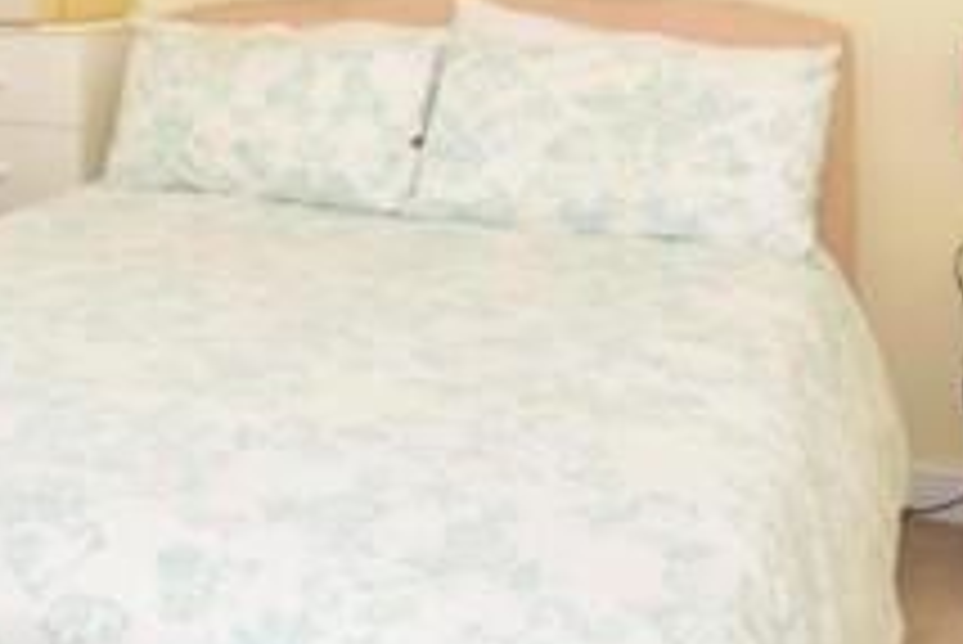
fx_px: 1231
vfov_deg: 26.7
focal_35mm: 46
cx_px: 122
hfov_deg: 40.0
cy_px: -79
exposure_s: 1/200
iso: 400
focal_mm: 10
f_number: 7.1
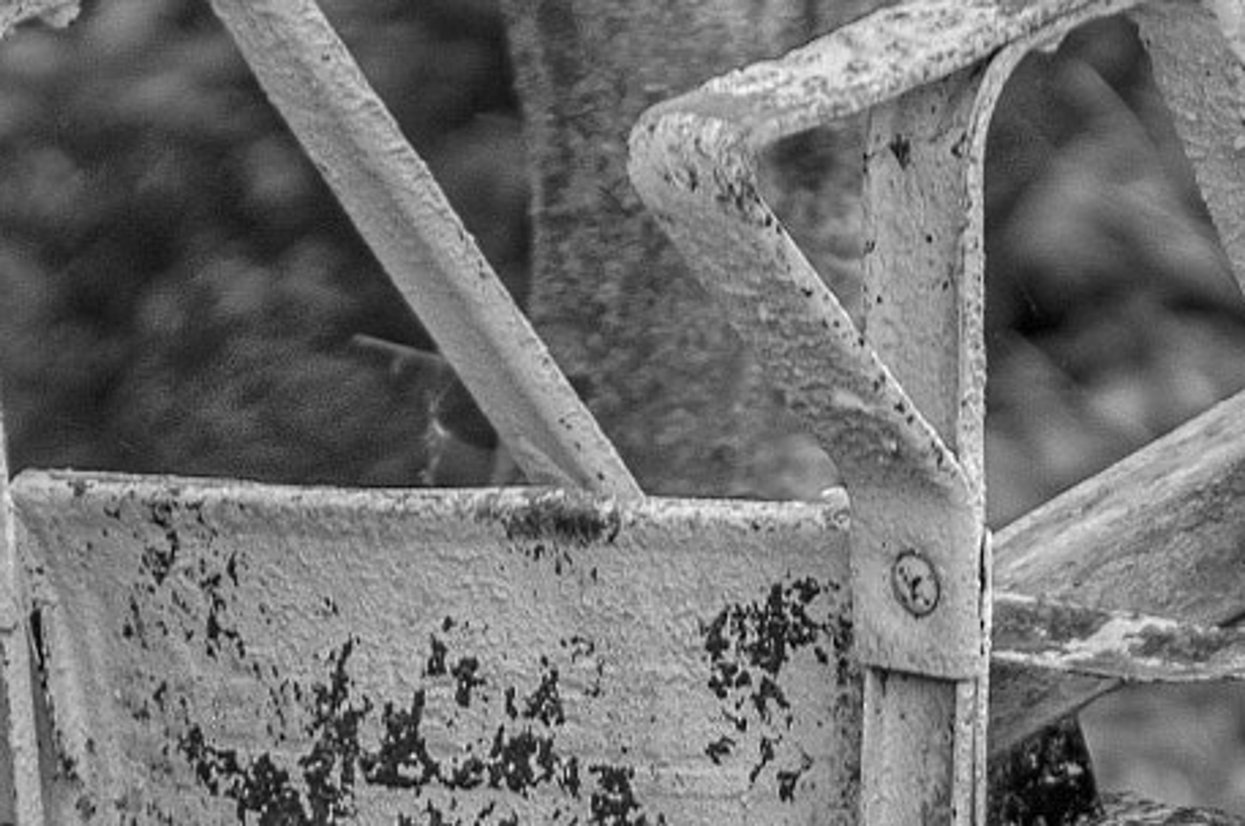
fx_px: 43498
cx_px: 883
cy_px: 917
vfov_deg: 1.1
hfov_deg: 1.6
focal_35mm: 1260
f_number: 5.3
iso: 125
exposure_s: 1/250
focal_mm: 240
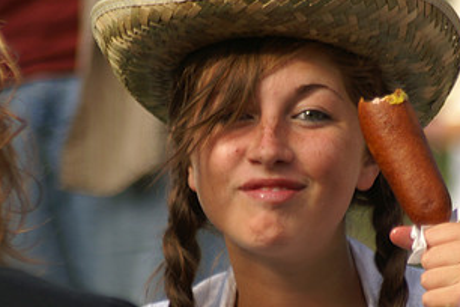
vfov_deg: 1.6
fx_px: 10899
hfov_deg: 2.4
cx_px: 265
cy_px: 200
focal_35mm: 853
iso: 250
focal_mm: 300
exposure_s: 1/500
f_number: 5.6
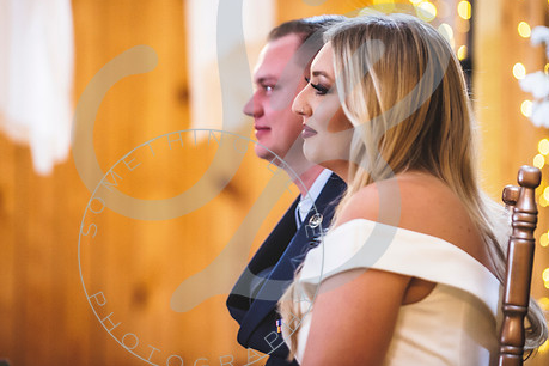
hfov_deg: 10.5
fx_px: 2989
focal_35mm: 196
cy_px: 151
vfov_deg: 7.0
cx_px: 261
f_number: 2.8
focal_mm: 155
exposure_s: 1/200
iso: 1000
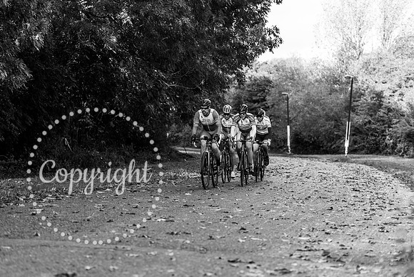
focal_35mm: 92
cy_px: 138
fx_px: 1058
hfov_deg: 22.1
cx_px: 207
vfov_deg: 14.9
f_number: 3.2
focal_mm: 92
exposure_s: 1/500
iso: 200
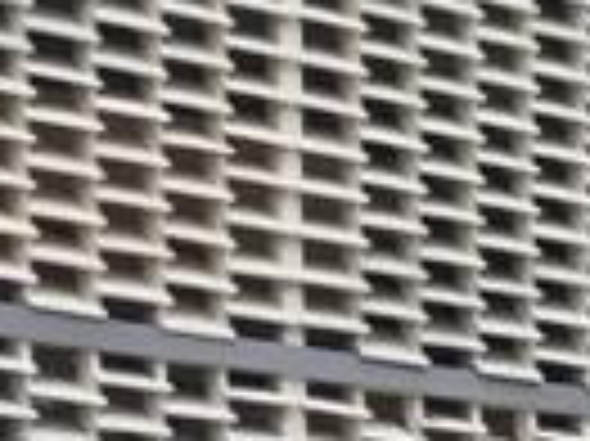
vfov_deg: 6.5
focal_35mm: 219
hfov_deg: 8.0
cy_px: 994
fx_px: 3729
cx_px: 1657
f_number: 1.9
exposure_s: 1/762
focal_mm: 3.7
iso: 64
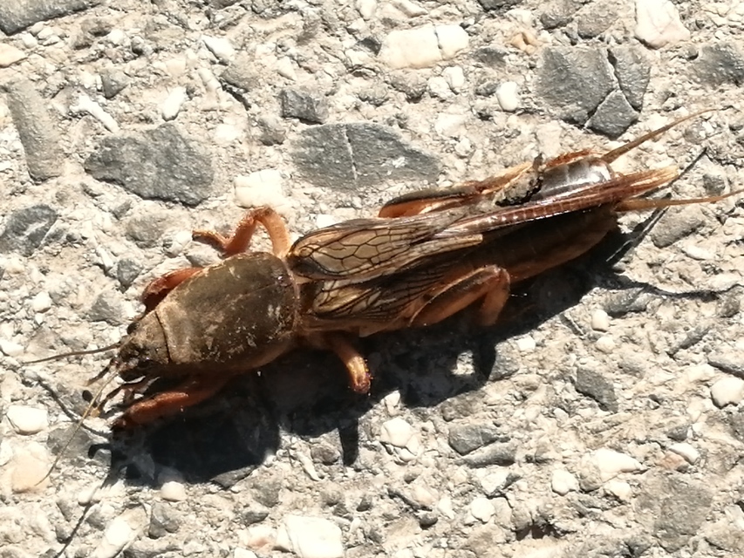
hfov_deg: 18.9
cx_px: 372
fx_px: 2236
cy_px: 279
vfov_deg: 14.2
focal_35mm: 104
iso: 50
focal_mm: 3.46
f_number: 1.8
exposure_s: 1/824
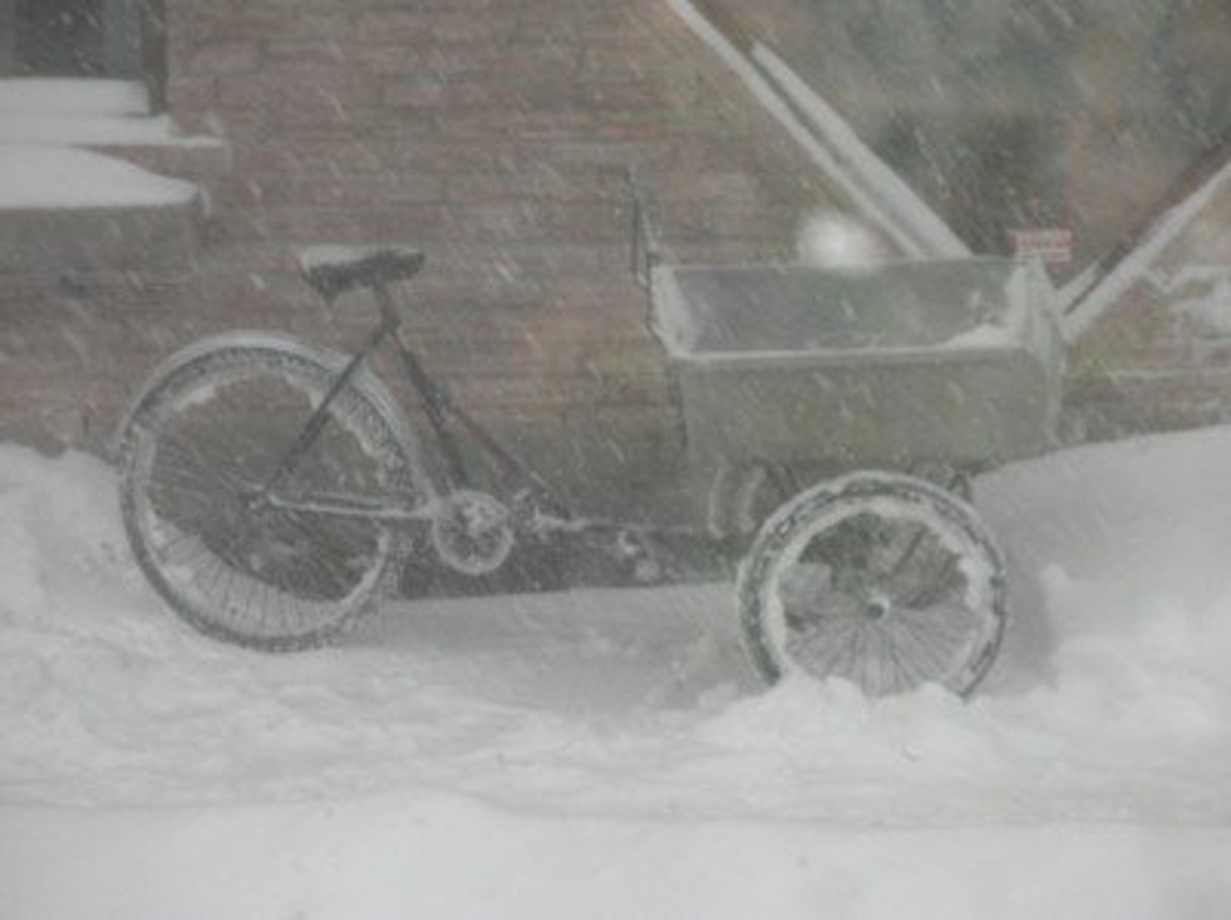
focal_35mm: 303
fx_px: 10762
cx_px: 616
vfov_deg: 4.9
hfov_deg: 6.5
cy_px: 460
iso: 50
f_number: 4.4
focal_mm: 50
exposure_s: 1/126
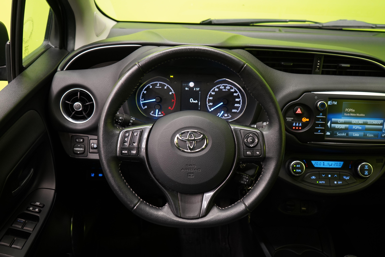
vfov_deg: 43.6
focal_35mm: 30
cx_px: 192
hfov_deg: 61.9
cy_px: 128
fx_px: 321
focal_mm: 30
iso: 1250
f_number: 5
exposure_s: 1/25
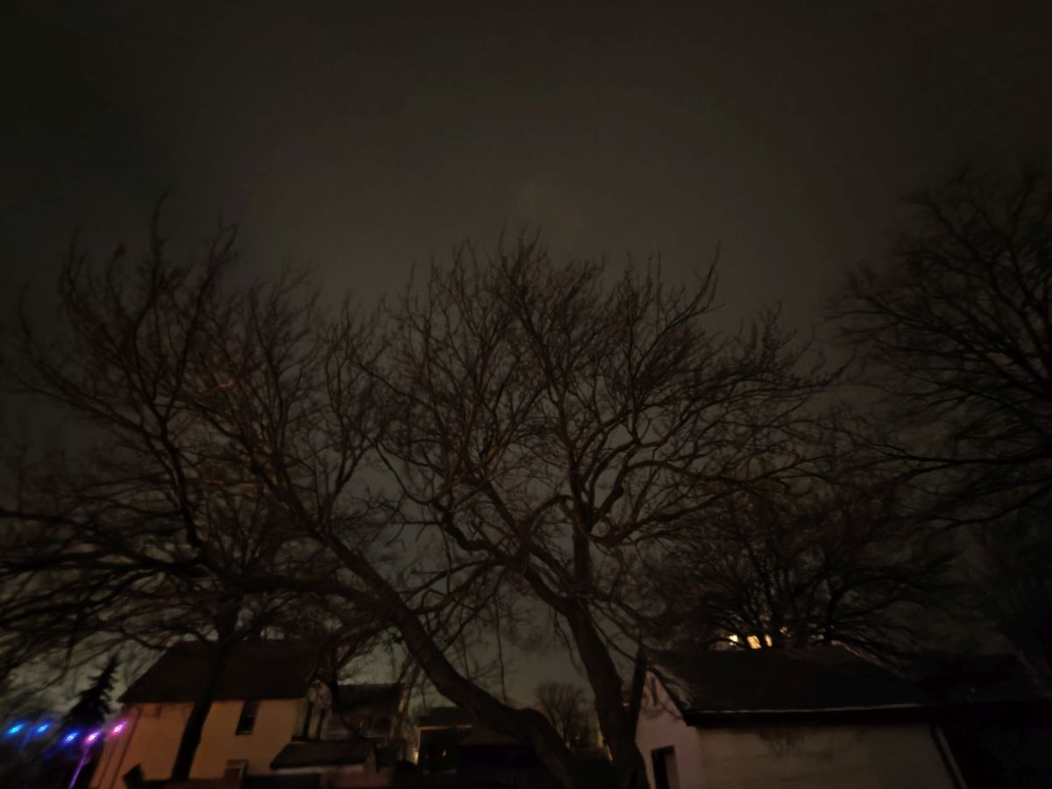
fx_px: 456
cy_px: 394
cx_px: 526
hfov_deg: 98.2
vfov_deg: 81.7
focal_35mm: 15
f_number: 2
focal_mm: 2.3
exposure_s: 1/3.33
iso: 12800
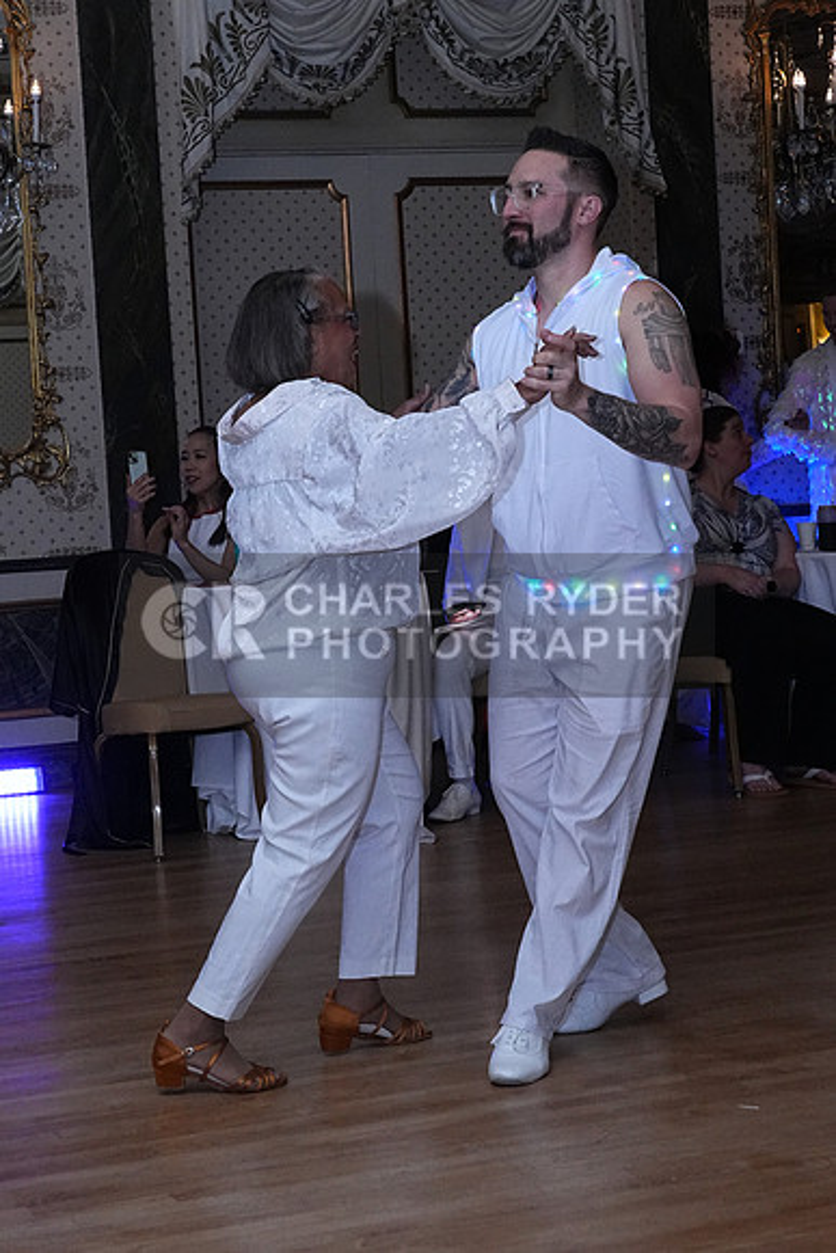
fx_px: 2402
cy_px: 626
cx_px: 418
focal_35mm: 69
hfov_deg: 19.7
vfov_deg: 29.2
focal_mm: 46
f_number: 7.1
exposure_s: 1/200
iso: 5000
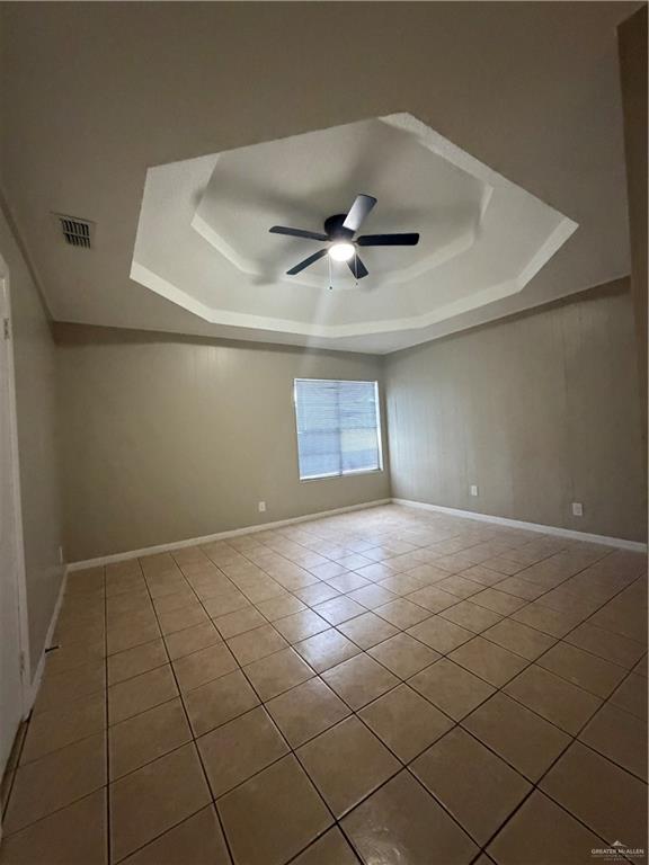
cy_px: 432
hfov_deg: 85.7
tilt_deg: -1.5
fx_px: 350
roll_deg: +3.3
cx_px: 324
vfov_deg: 102.1
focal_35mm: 14
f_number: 2.2
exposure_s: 1/60
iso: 1000
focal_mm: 2.22
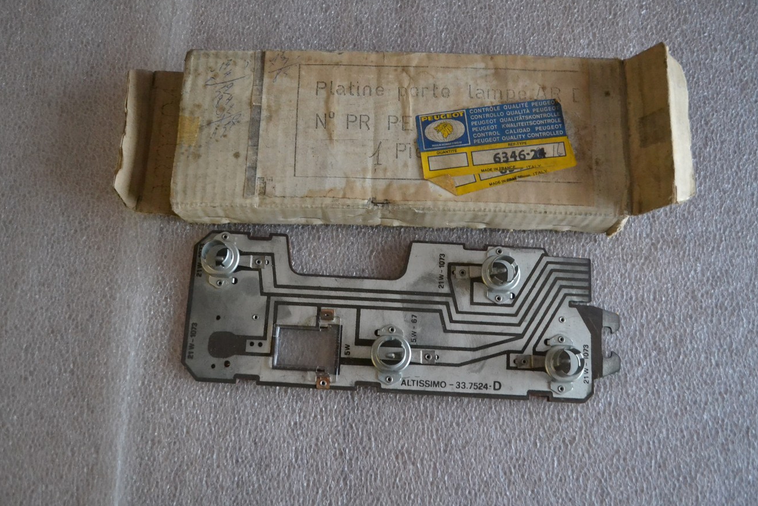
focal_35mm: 34
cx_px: 379
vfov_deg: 38.9
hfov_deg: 55.8
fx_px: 716
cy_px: 247
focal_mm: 22
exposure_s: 1/40
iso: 3200
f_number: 3.8
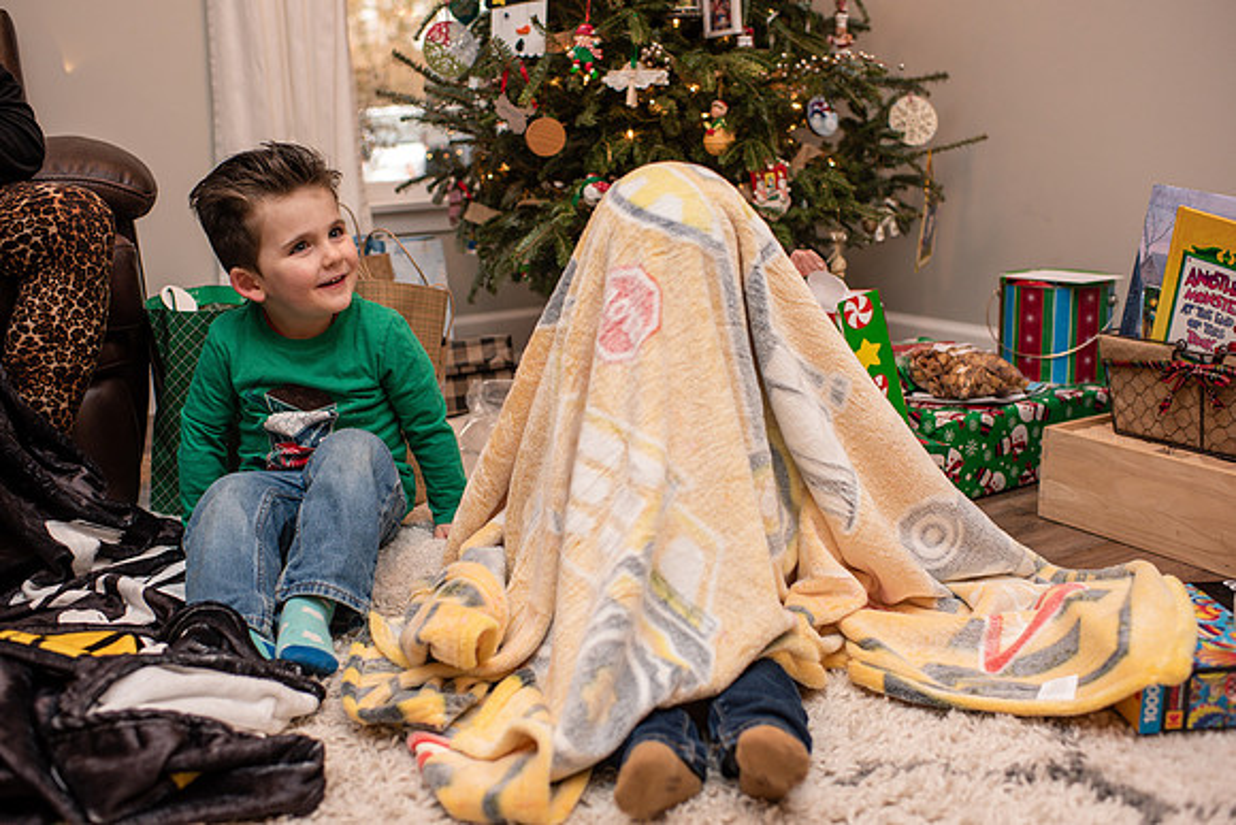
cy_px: 412
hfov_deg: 54.4
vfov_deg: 37.9
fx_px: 1202
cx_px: 618
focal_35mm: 35
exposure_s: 1/200
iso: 400
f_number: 2.8
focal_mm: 35
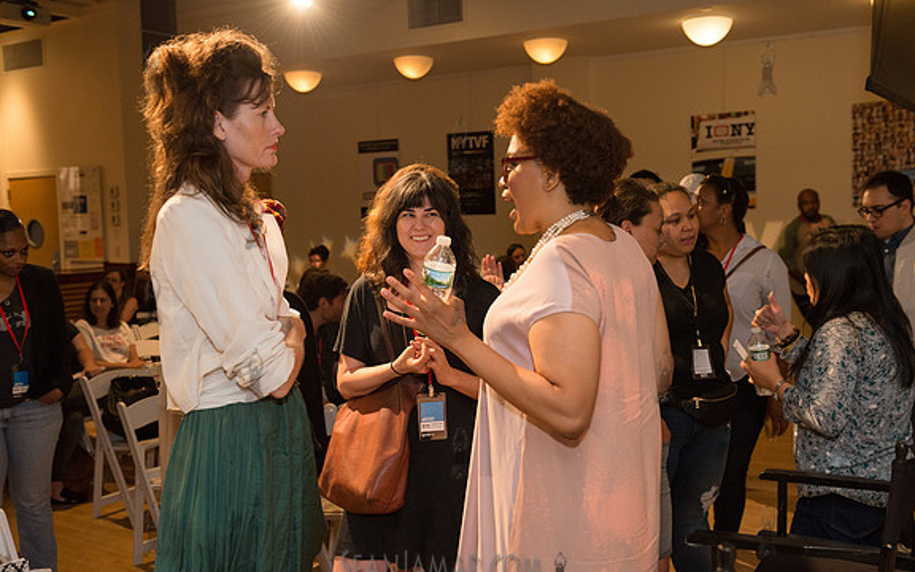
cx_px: 459
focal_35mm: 39
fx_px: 973
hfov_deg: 50.4
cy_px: 298
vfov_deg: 32.8
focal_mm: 38
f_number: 4
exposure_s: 1/500
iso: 2500
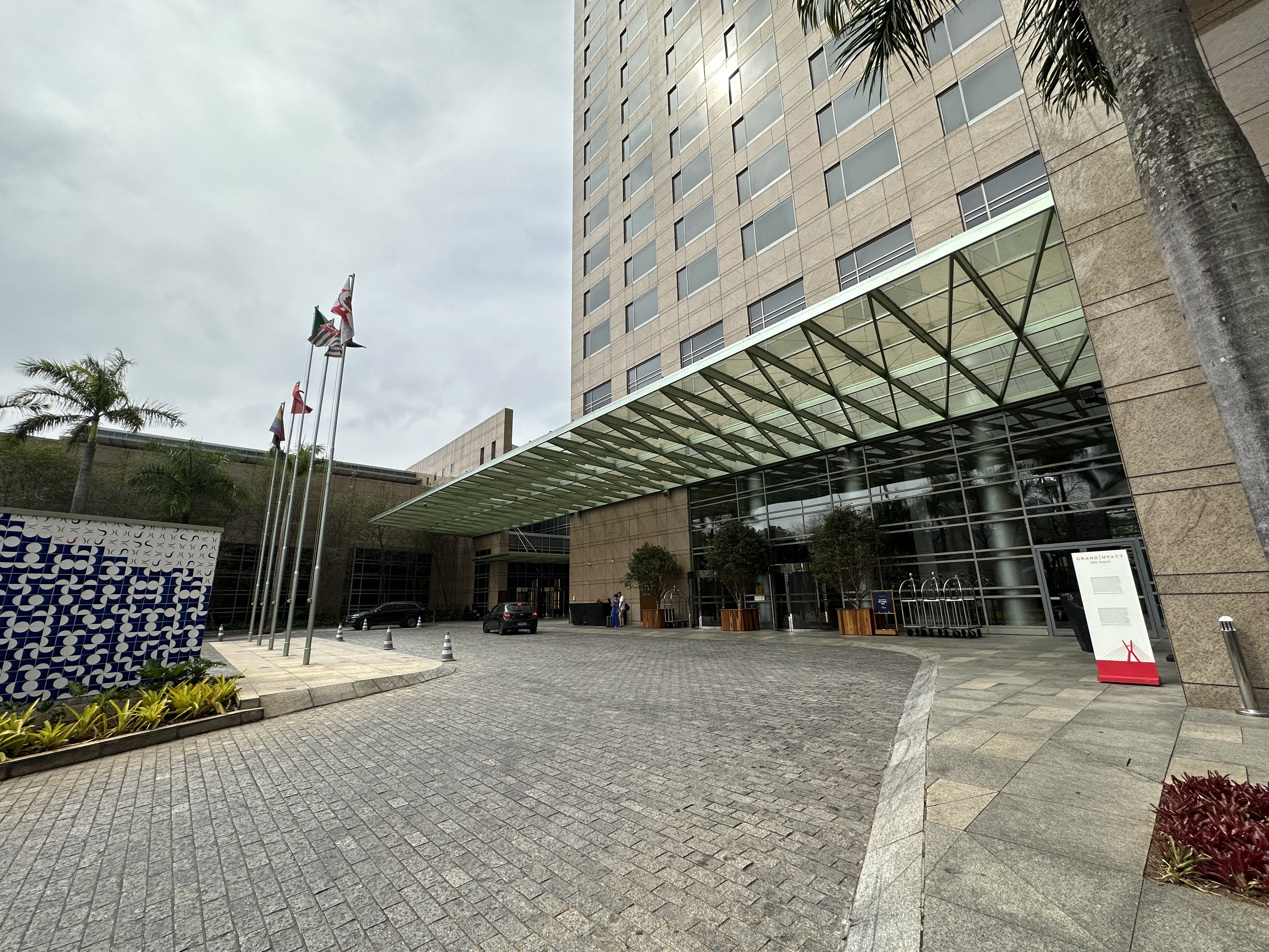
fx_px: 513
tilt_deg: +15.1
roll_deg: +0.3
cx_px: 634
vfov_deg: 85.7
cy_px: 476
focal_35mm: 14
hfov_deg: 102.1
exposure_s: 1/1887
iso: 40
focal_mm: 2.22
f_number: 2.2
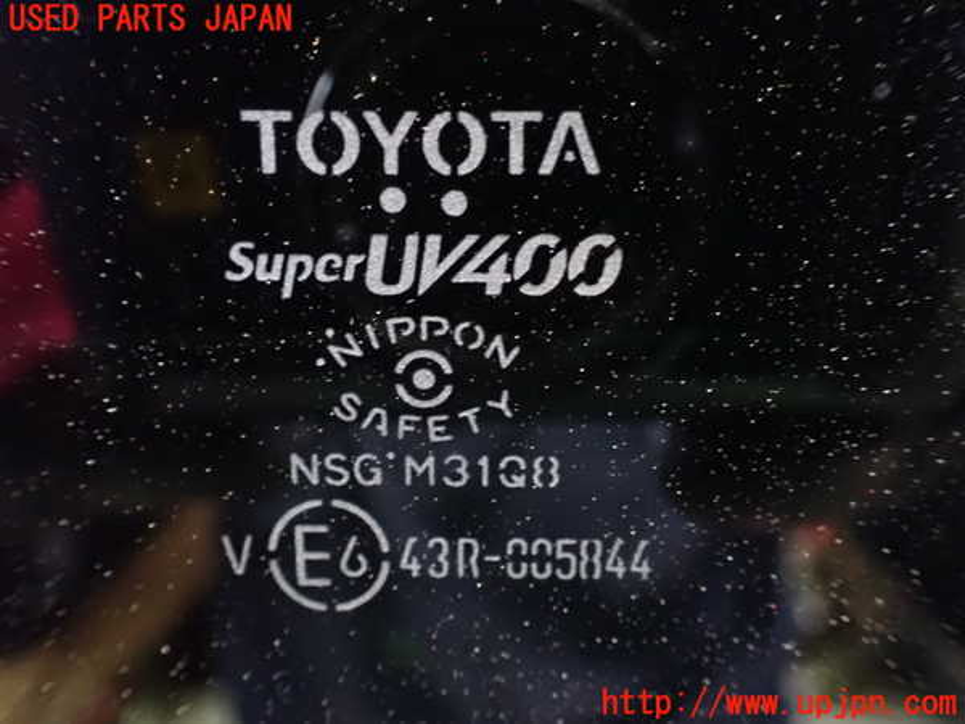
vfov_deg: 46.8
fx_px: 836
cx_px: 482
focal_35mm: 30
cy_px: 362
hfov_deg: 60.0
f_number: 2.3
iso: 1600
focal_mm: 5.4
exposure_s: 1/10
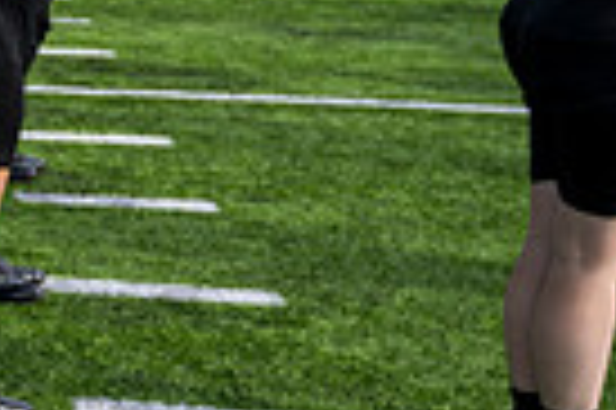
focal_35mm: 102
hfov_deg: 16.4
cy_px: -25
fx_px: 1743
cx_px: -531
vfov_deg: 13.2
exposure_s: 1/250
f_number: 4.5
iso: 80
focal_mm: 24
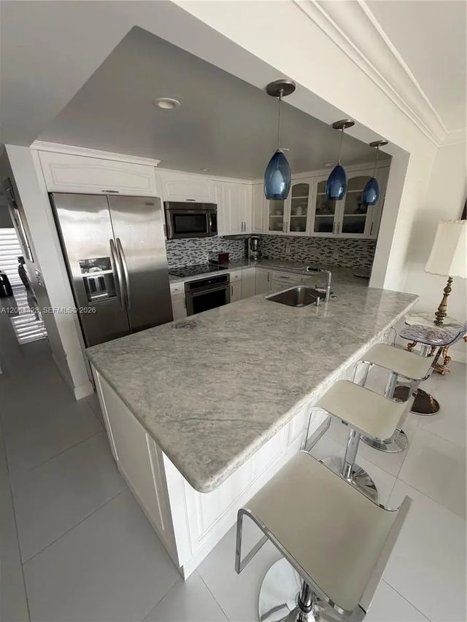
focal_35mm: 14
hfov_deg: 85.7
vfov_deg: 102.1
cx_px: 234
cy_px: 311
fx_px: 252
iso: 320
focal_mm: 2.22
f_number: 2.2
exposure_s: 1/121
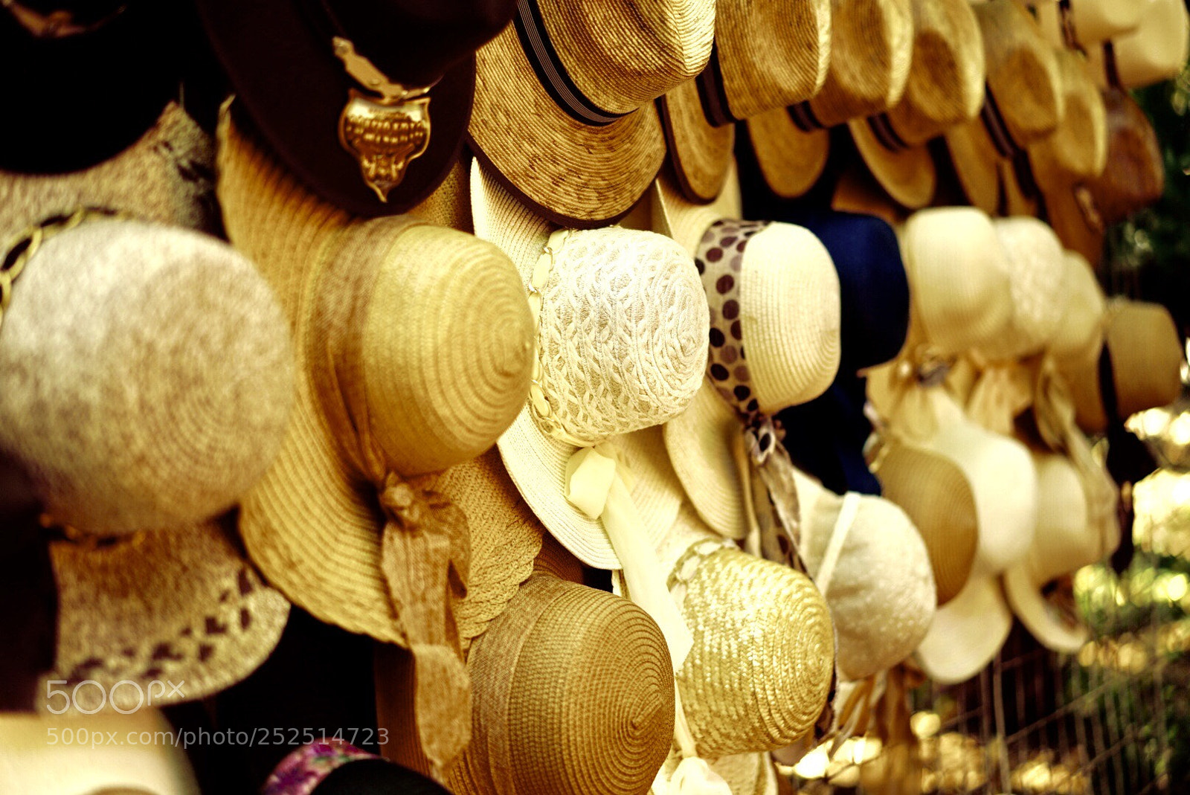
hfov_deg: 36.2
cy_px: 398
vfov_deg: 24.7
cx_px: 595
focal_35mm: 55
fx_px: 1819
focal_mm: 55
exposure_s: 1/100
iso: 50
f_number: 1.8
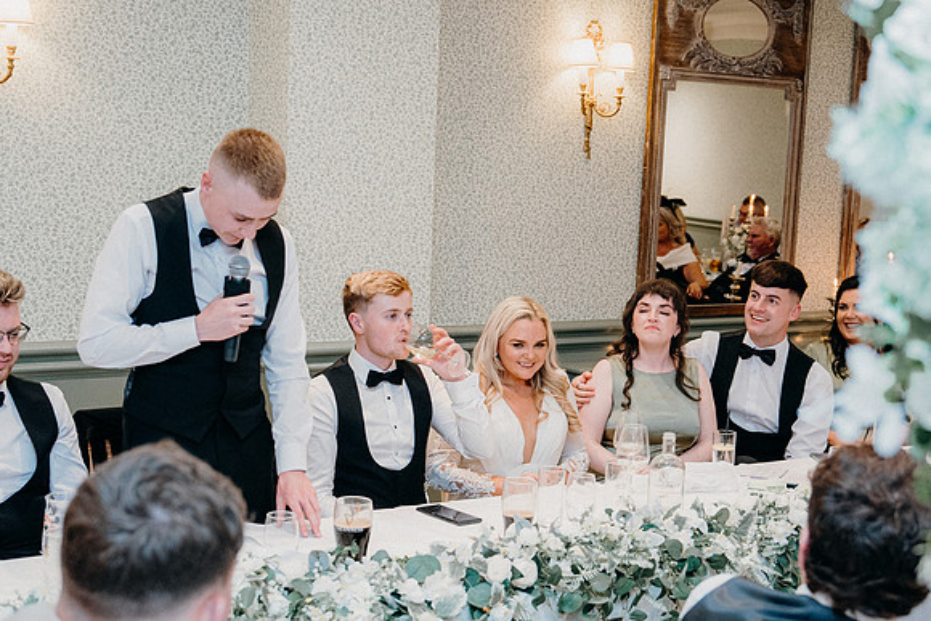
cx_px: 466
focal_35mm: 55
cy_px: 310
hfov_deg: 36.2
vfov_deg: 24.6
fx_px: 1423
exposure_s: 1/160
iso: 2500
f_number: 3.5
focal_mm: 37
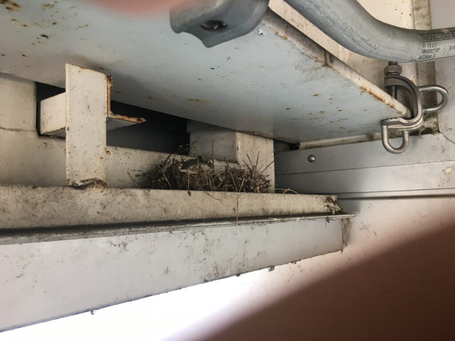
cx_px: 228
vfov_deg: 48.2
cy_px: 170
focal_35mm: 29
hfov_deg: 61.7
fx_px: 381
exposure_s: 1/30
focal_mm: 4.15
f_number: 2.2
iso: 25
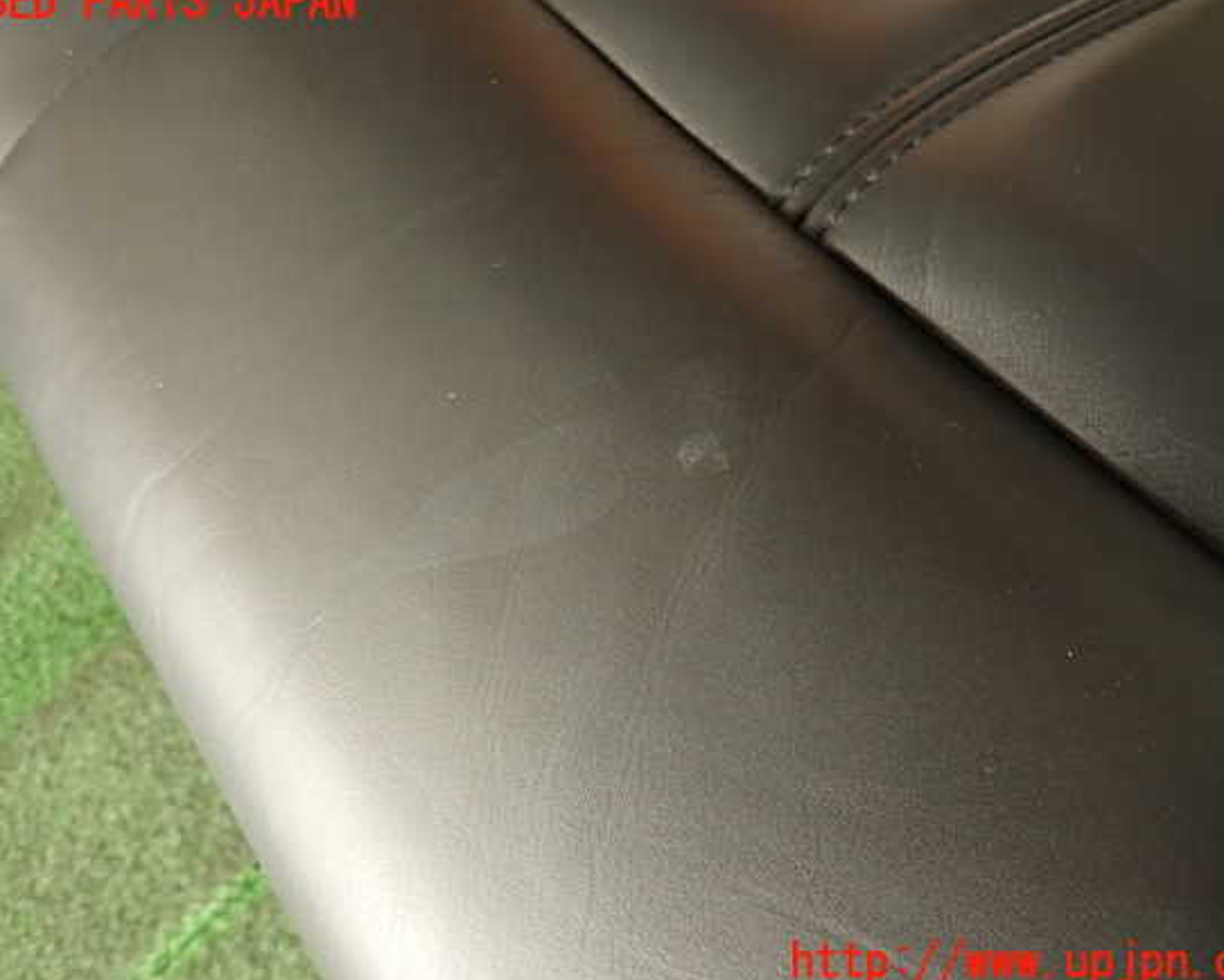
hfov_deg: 64.0
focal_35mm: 27
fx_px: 978
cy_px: 483
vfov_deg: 53.2
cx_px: 623
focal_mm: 4.5
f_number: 2
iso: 125
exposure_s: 1/60
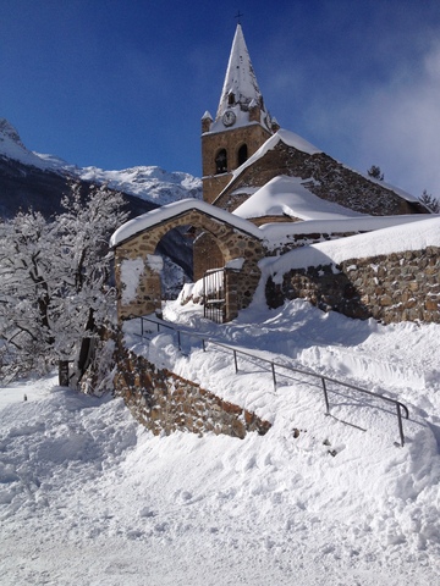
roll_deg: +1.1
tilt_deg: +3.0
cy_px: 293
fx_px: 593
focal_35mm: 35
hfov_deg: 40.7
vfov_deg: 52.6
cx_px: 220
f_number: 2.4
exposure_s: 1/6135
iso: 50
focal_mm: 4.28
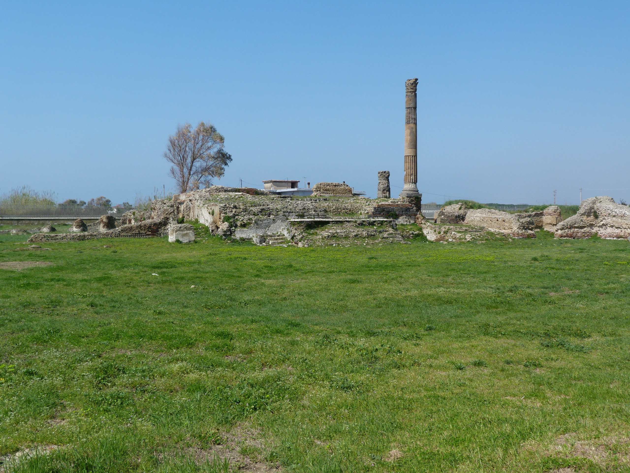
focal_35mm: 38
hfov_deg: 49.0
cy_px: 236
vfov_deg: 37.7
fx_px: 692
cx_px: 315
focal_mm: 6.8
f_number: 5.6
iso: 80
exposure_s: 1/320
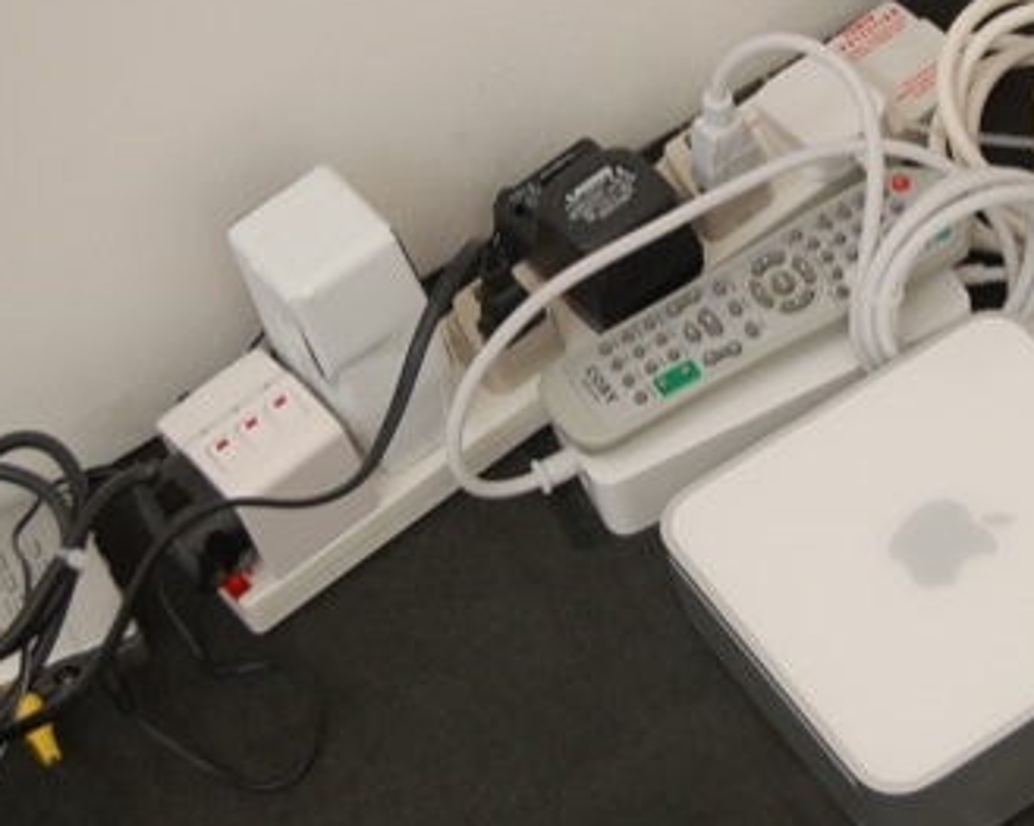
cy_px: 247
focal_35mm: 115
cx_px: 616
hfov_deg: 16.7
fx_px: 3518
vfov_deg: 13.4
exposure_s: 1/40
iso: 200
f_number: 5.3
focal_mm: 42
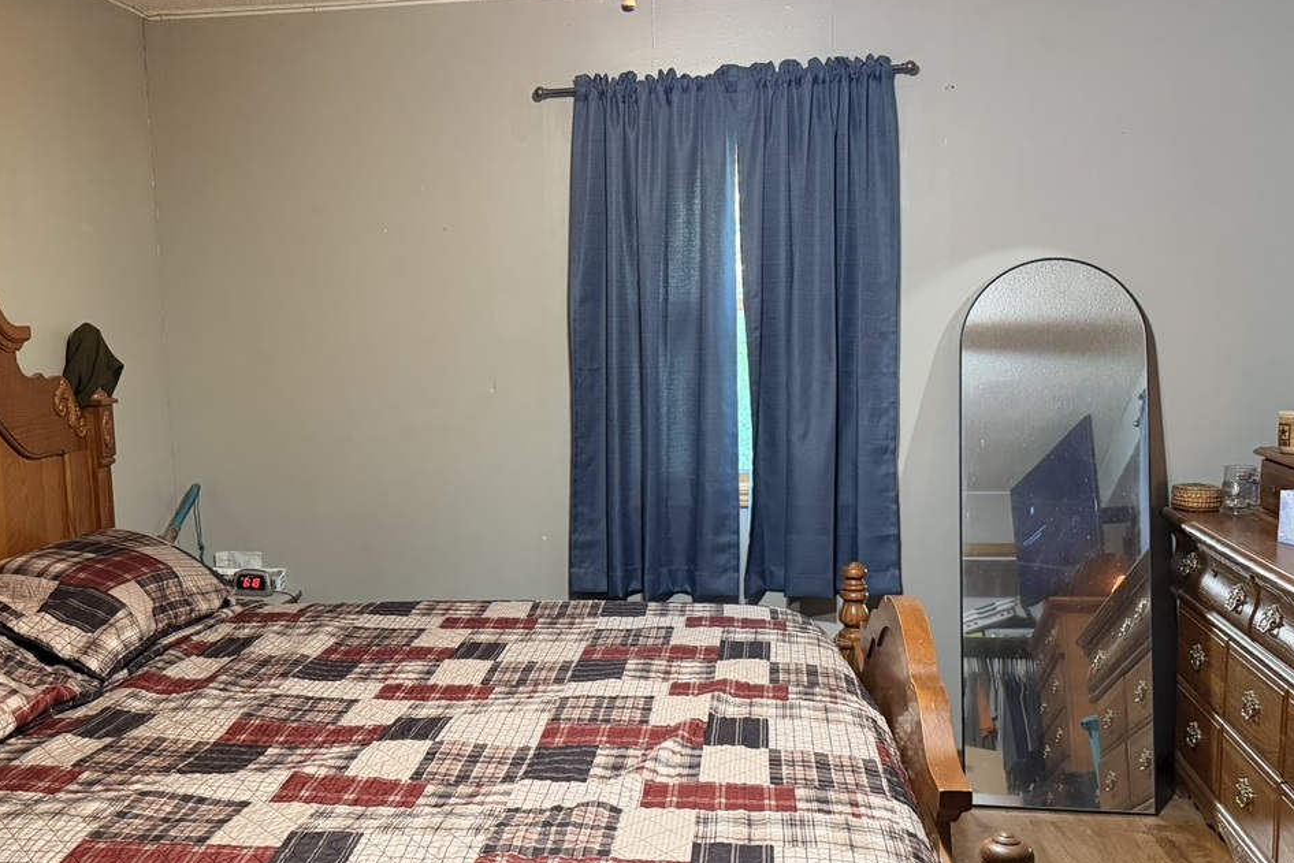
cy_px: 502
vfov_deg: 35.0
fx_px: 1366
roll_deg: +1.7
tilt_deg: -8.2
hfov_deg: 50.3
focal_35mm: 38
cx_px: 498
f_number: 1.78
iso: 800
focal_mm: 6.76
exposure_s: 1/40
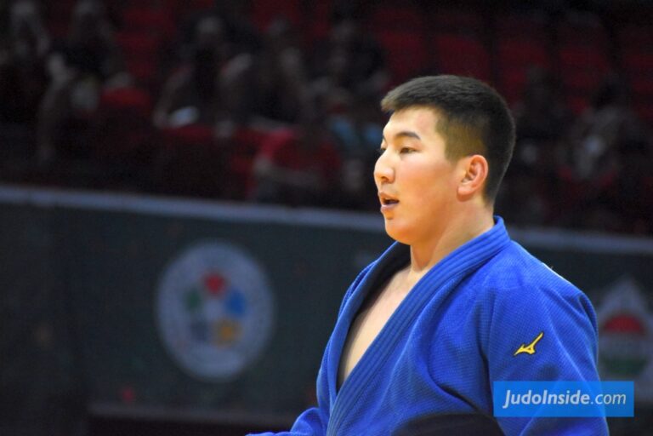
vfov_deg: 3.5
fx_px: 7074
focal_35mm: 390
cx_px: 326
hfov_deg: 5.3
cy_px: 218
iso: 6400
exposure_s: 1/640
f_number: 7.1
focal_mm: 260
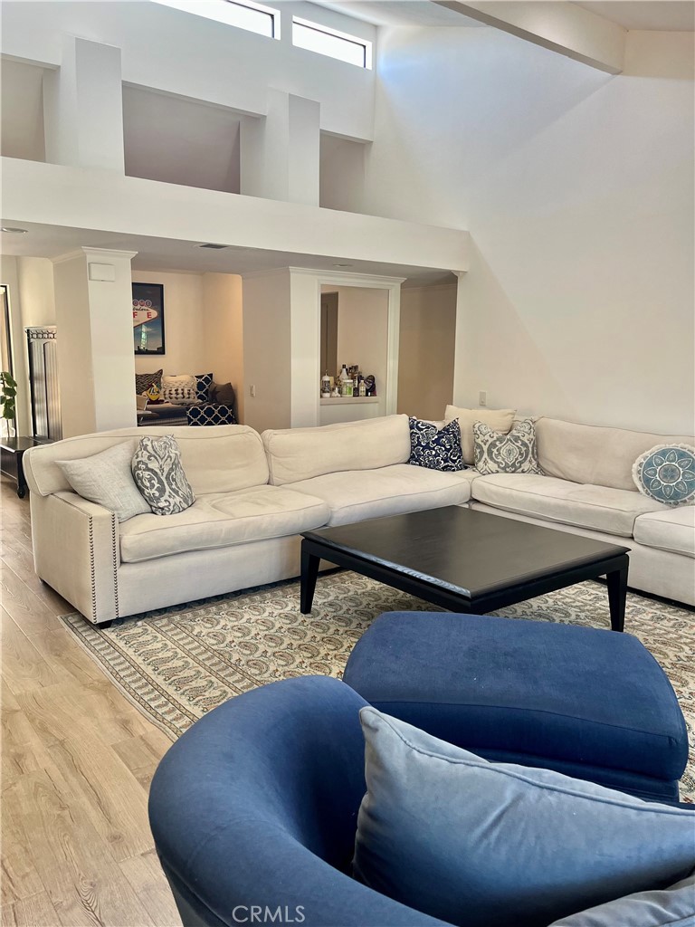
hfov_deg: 53.1
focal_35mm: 26
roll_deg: -1.3
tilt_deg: -8.9
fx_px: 696
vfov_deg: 67.3
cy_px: 464
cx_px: 348
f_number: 1.6
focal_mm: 5.1
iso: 125
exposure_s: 1/120
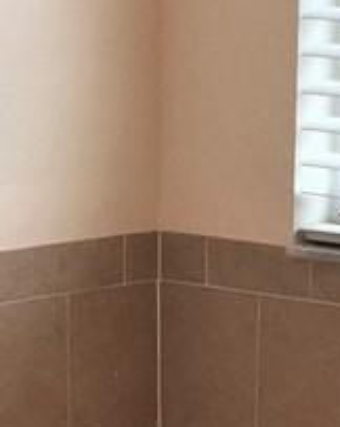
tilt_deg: -10.0
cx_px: 403
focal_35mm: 223
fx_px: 2809
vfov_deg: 8.6
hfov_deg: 6.9
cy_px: 387
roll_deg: -2.6
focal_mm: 4.15
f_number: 2.2
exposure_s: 1/179
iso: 32
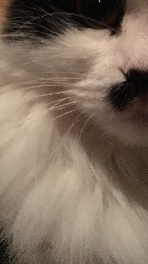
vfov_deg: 36.1
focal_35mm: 57
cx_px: 139
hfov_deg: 20.6
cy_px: 78
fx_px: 398
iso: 640
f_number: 2.2
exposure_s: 1/17
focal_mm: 4.15
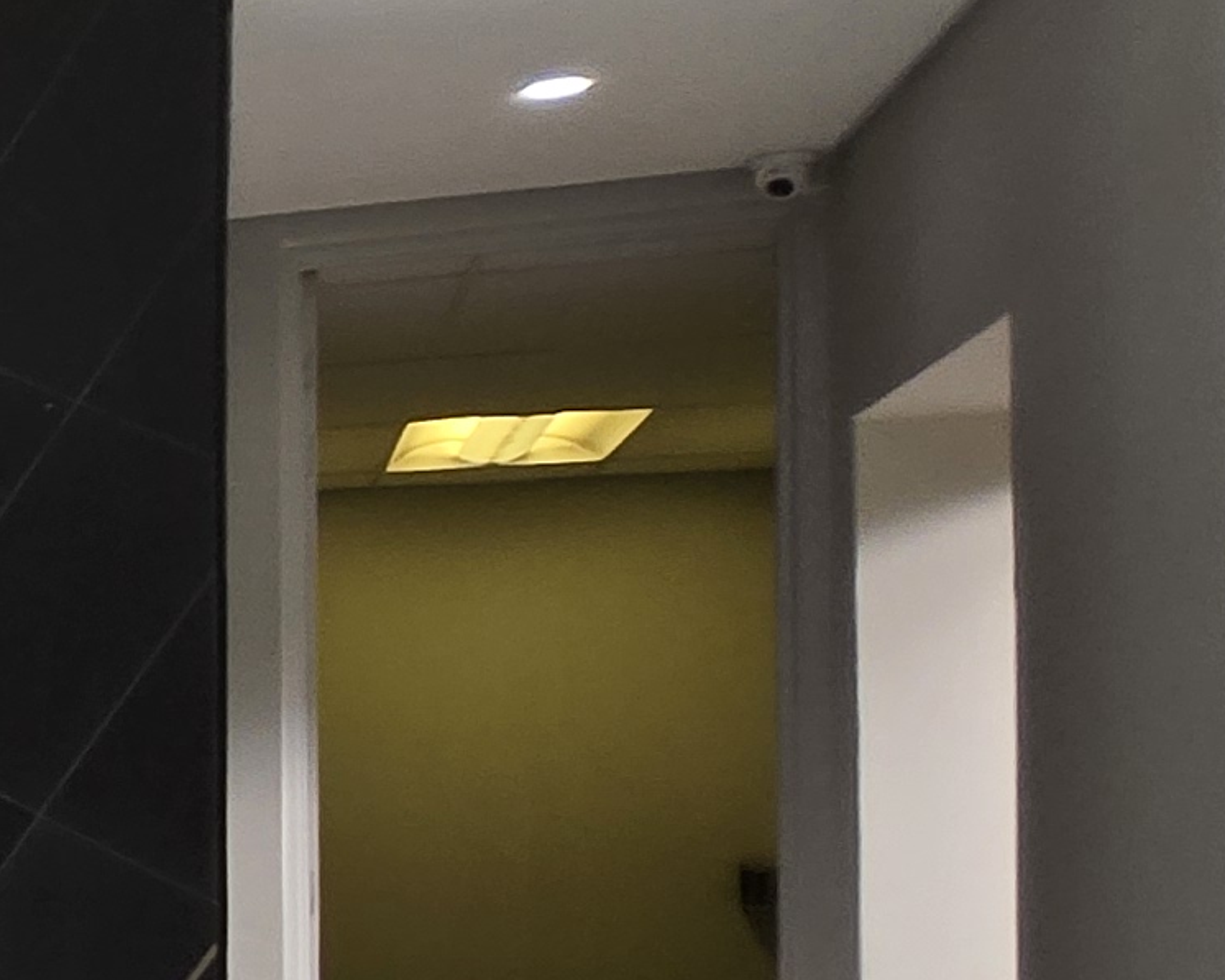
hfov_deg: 15.9
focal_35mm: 68
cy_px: 765
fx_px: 2466
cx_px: -1594
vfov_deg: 22.2
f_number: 2.2
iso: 40
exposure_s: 1/50
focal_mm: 1.7
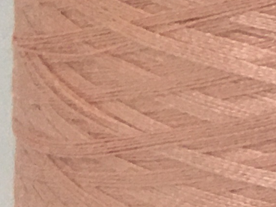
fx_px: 1635
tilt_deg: -8.4
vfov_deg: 7.1
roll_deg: -2.3
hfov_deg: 7.8
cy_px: -150
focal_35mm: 205
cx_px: 949
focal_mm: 4.15
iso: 25
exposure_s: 1/33
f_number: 2.2
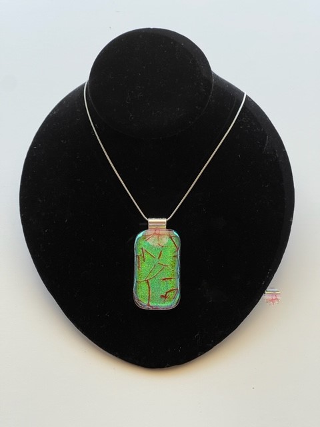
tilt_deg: -53.3
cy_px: 214
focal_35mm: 77
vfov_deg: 25.3
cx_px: 160
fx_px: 949
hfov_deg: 19.1
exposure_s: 1/122
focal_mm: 9
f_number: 2.8
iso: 64
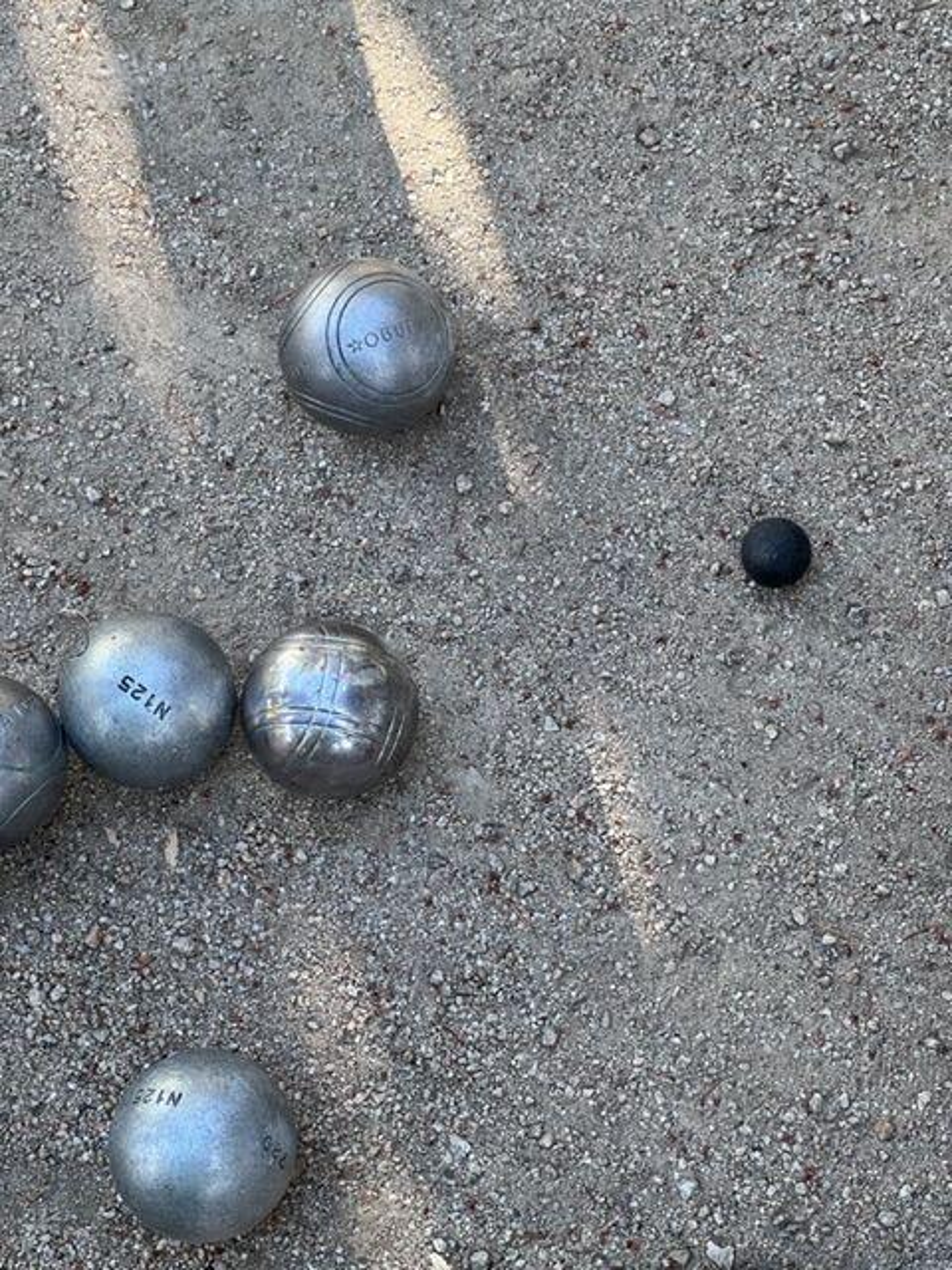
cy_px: 635
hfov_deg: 19.1
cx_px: 476
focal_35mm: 77
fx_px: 2824
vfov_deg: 25.3
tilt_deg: -72.3
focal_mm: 9
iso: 64
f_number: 2.8
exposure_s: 1/99
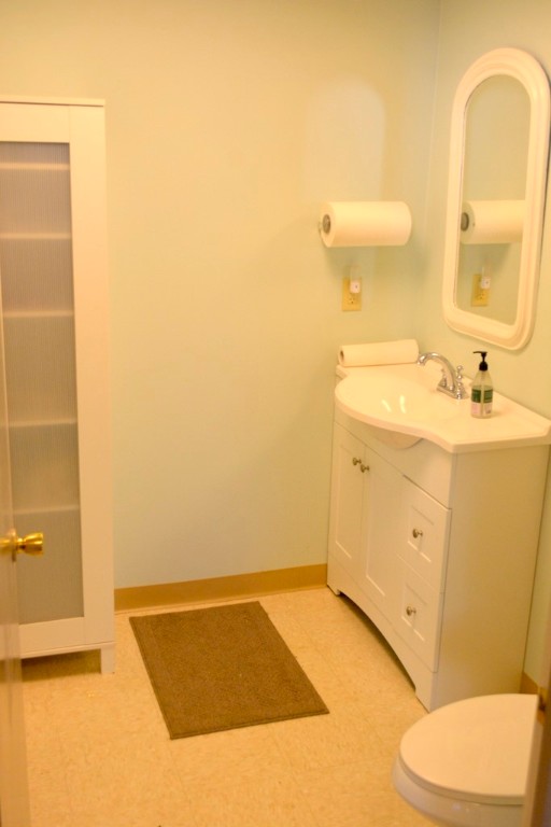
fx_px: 895
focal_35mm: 39
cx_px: 276
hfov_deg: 34.2
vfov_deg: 49.6
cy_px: 414
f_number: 5
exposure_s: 1/60
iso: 800
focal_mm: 26
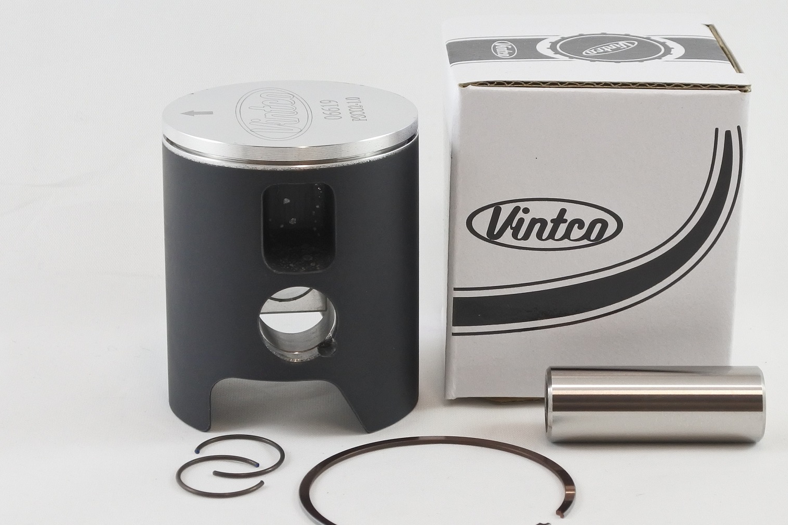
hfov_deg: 30.9
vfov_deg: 20.9
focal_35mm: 65
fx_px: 1423
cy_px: 284
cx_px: 426
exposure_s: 1/125
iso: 400
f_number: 4.5
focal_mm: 18.9
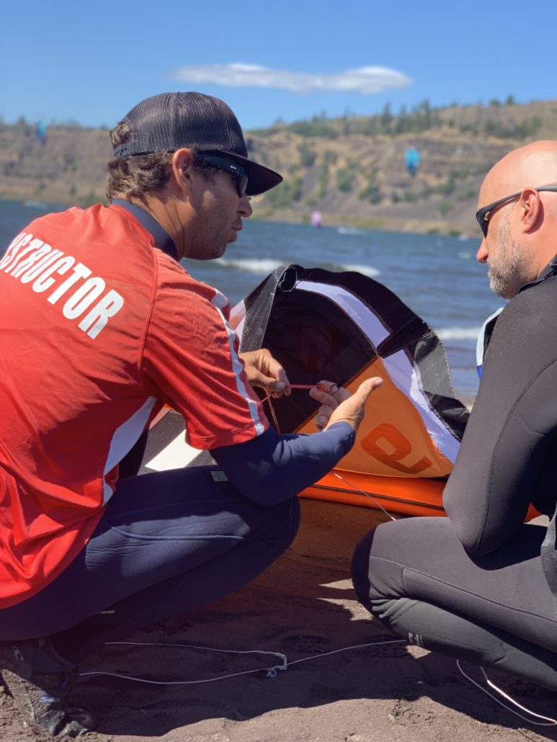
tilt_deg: -7.6
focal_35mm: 52
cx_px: 278
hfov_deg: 28.0
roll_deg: -4.3
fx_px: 1115
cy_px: 371
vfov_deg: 36.8
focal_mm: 6
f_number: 2.4
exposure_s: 1/505
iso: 16
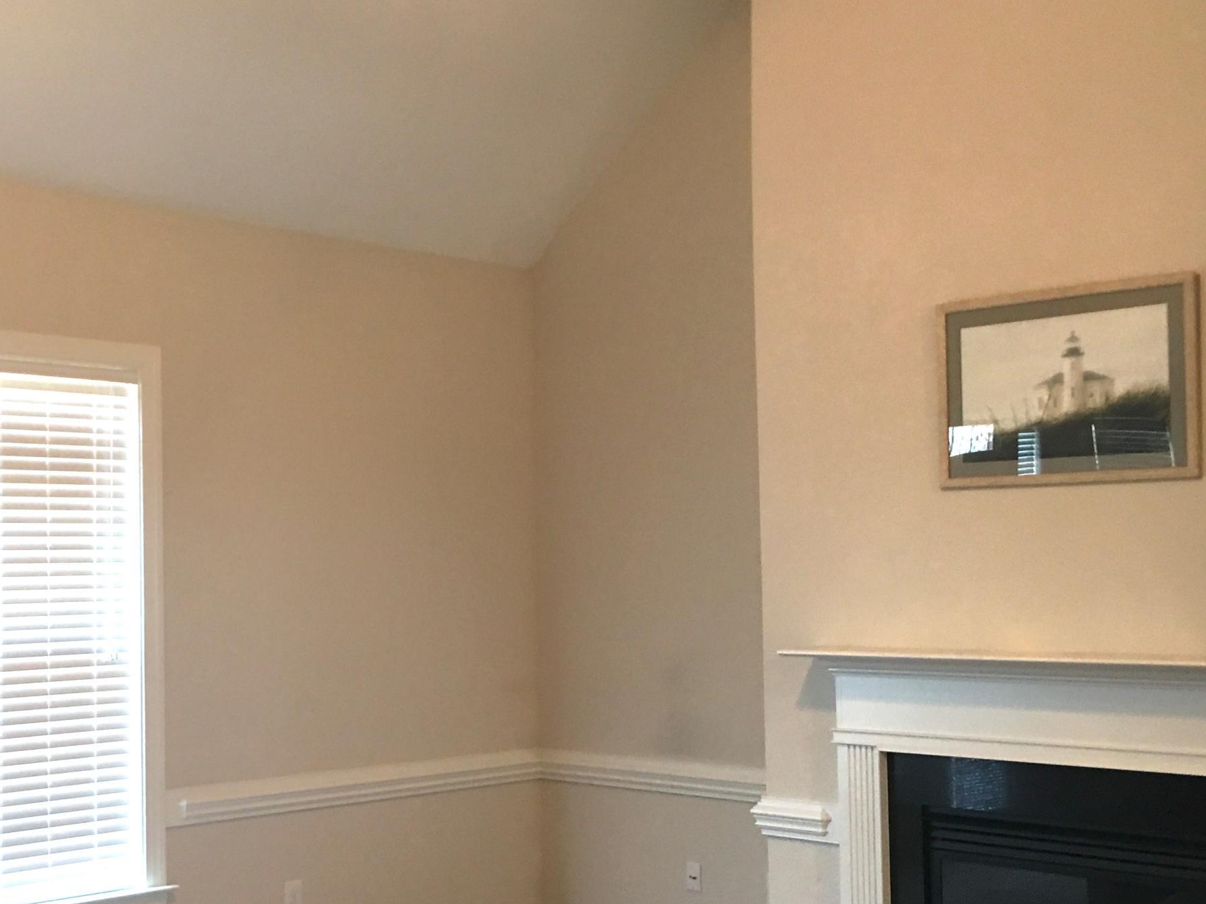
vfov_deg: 30.1
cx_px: 436
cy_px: 569
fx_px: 1672
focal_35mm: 48
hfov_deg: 39.3
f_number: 2.2
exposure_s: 1/17
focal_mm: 4.15
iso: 64
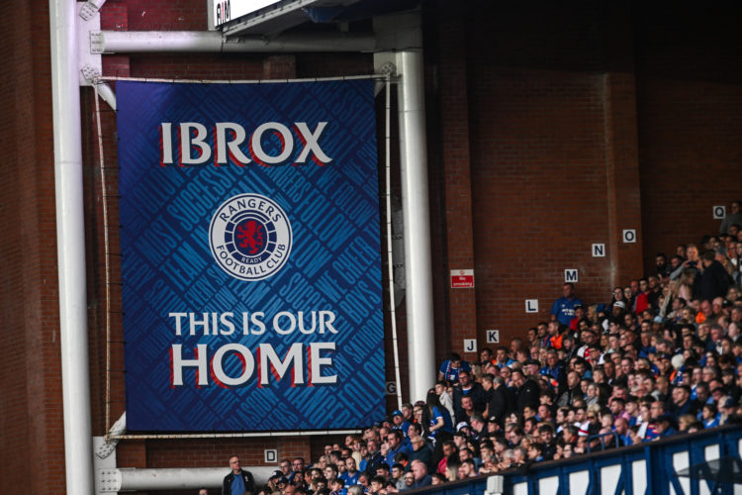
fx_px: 8244
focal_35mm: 400
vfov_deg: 3.4
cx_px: 371
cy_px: 248
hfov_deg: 5.2
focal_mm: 400
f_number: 2.8
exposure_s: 1/400
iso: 1600
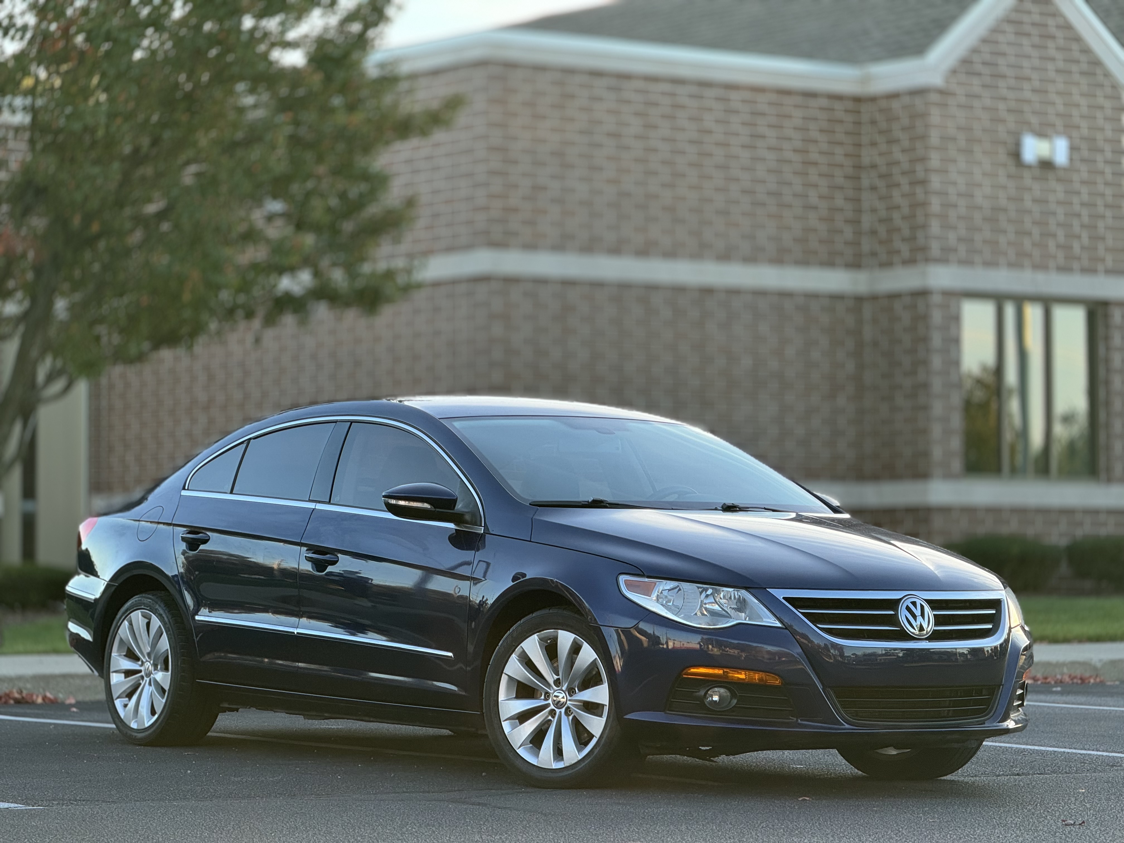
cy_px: 422
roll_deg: +0.8
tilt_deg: +3.1
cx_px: 562
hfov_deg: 16.4
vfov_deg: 12.3
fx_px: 3896
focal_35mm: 120
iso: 50
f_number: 2.8
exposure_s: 1/142
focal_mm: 15.66
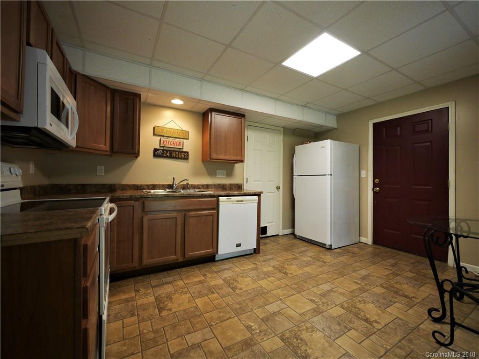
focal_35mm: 14
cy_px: 180
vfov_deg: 85.7
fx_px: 194
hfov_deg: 102.1
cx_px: 240
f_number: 4
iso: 1600
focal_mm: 7
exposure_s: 1/60
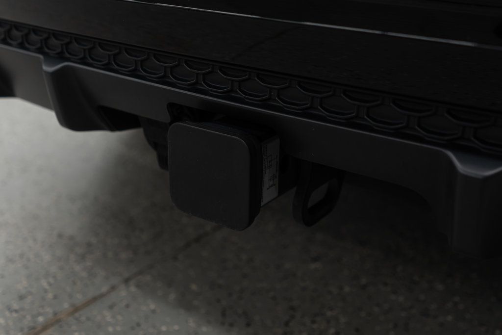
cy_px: 168
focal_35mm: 42
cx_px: 251
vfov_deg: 31.9
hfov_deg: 46.4
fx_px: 586
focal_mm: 28
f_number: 3.2
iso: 200
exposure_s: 1/50
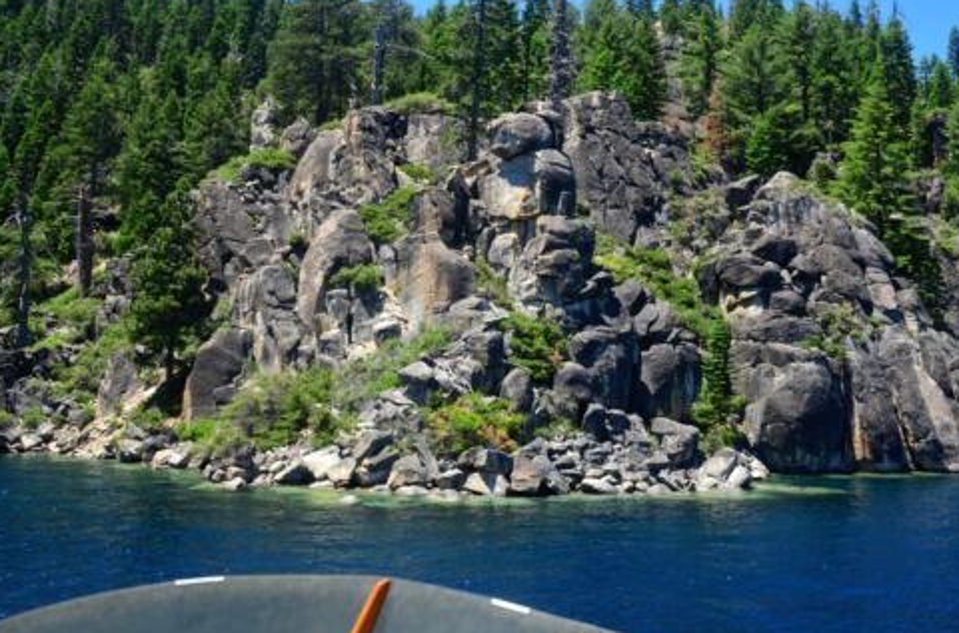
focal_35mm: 36
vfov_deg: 36.5
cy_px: 243
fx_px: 956
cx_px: 599
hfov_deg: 52.7
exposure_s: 1/60
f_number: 16
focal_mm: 18
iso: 200
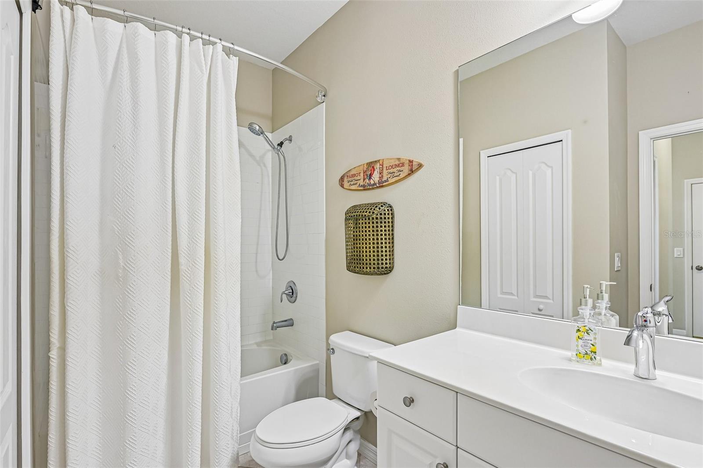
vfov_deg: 73.7
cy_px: 234
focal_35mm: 16
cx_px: 352
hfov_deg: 96.7
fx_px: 312
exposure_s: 1/10
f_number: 8
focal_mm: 16
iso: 400
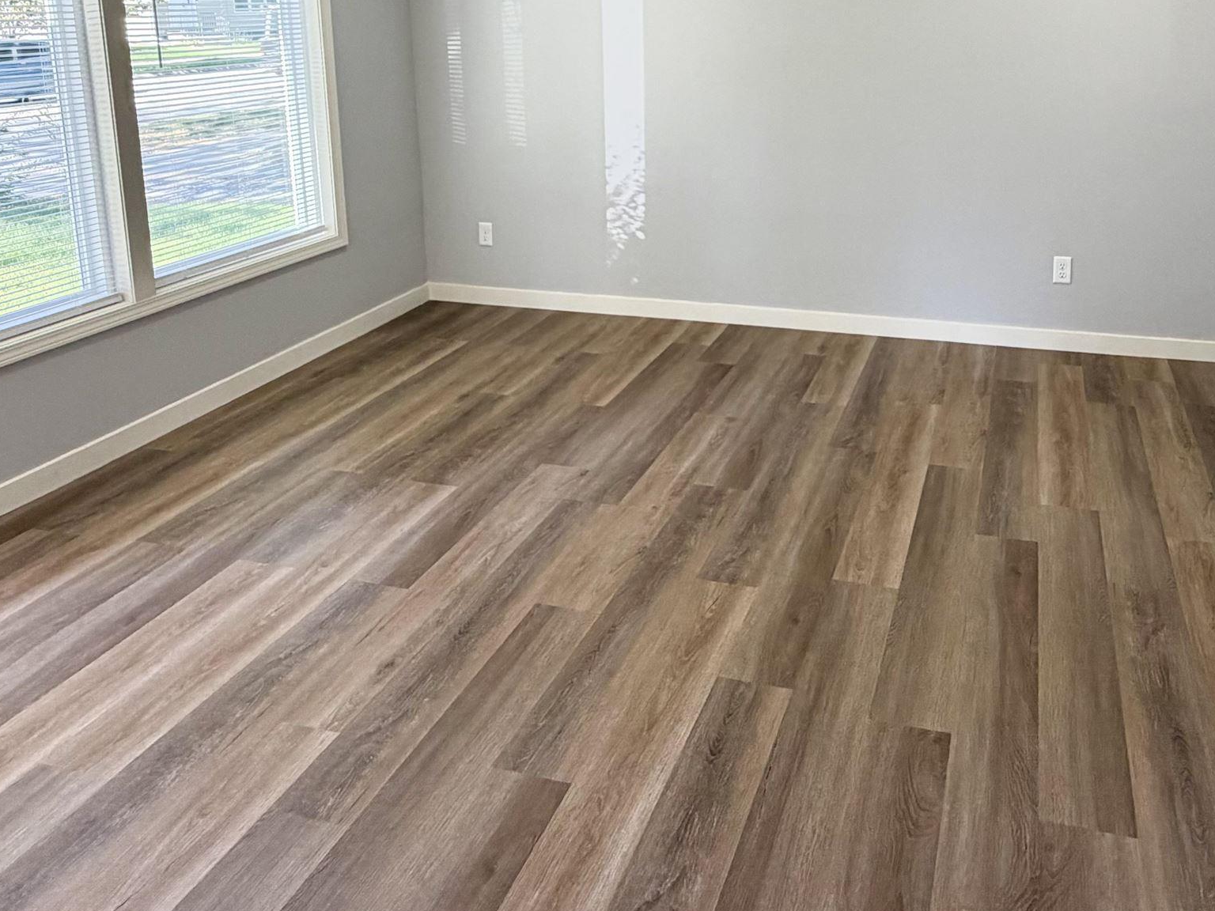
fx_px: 983
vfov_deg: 46.7
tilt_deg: -9.4
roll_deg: +0.9
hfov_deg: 61.9
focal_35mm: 28
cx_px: 812
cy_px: 162
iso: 125
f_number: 2.2
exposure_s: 1/121
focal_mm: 2.22
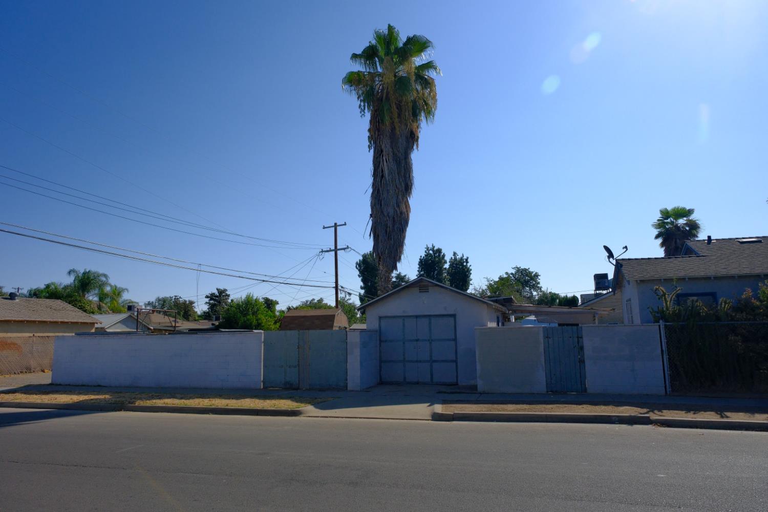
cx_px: 384
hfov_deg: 73.7
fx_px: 512
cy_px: 256
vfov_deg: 53.1
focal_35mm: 24
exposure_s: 1/3200
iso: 640
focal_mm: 16
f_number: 7.1
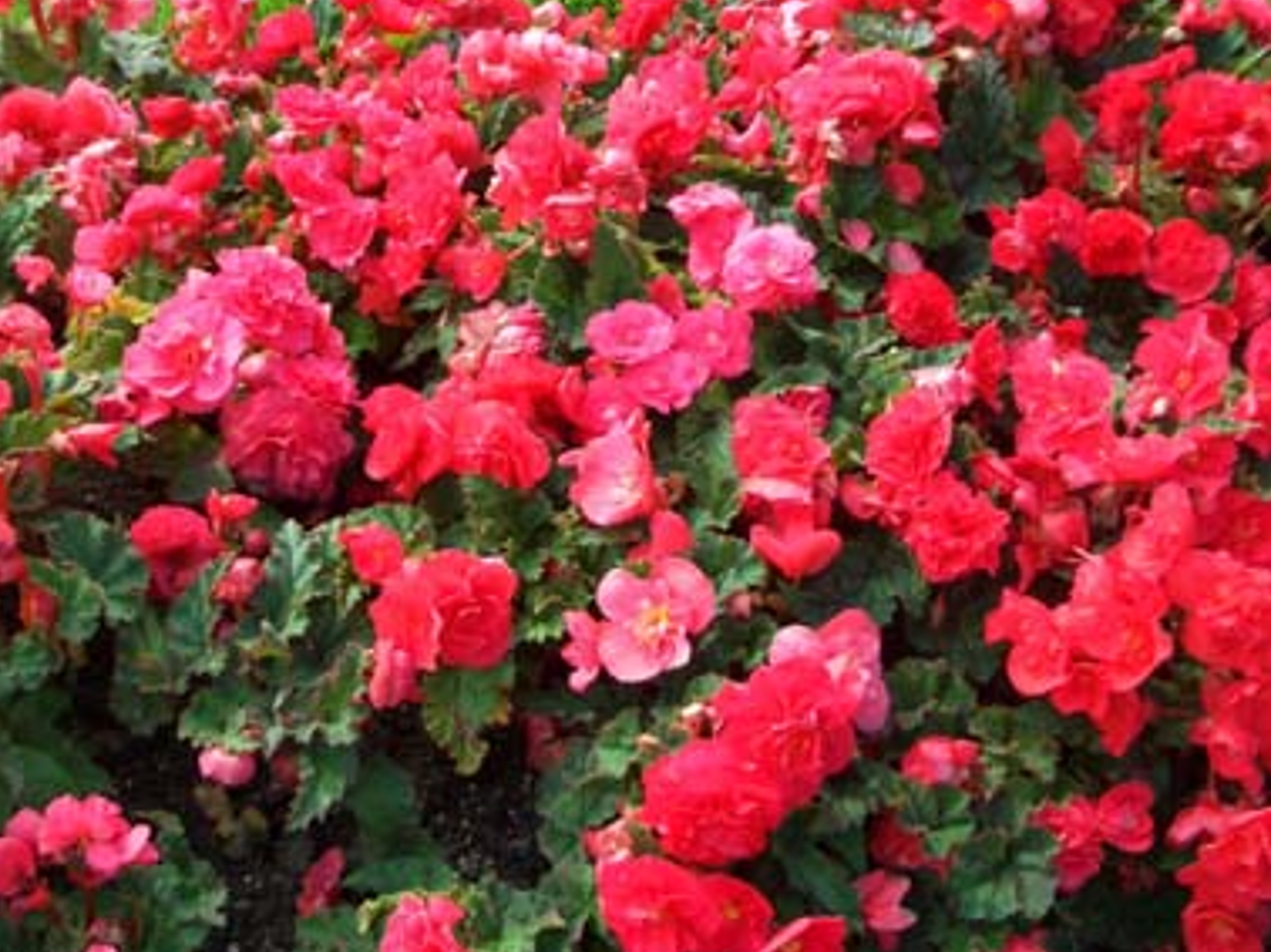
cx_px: 518
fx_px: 1871
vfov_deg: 28.5
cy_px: 483
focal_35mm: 51
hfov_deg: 37.4
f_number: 2.6
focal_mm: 5.8
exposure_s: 1/250
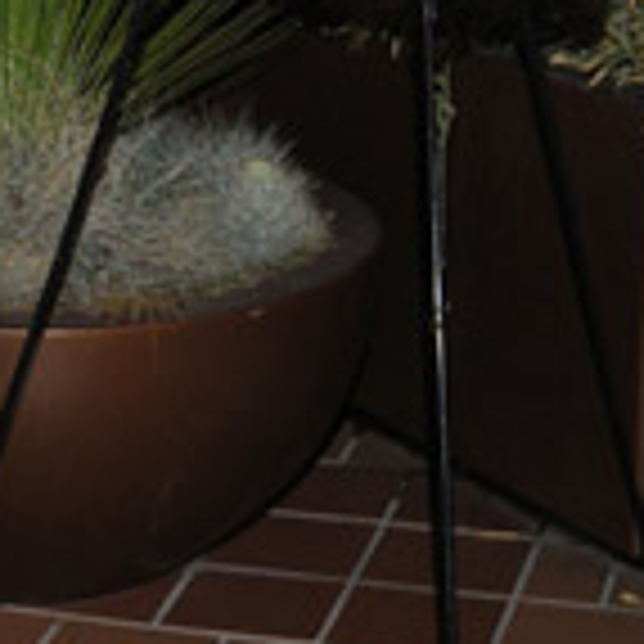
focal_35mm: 139
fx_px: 2926
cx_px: -25
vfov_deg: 12.4
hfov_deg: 12.4
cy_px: -5
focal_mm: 26
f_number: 3.5
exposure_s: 1/80
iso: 500
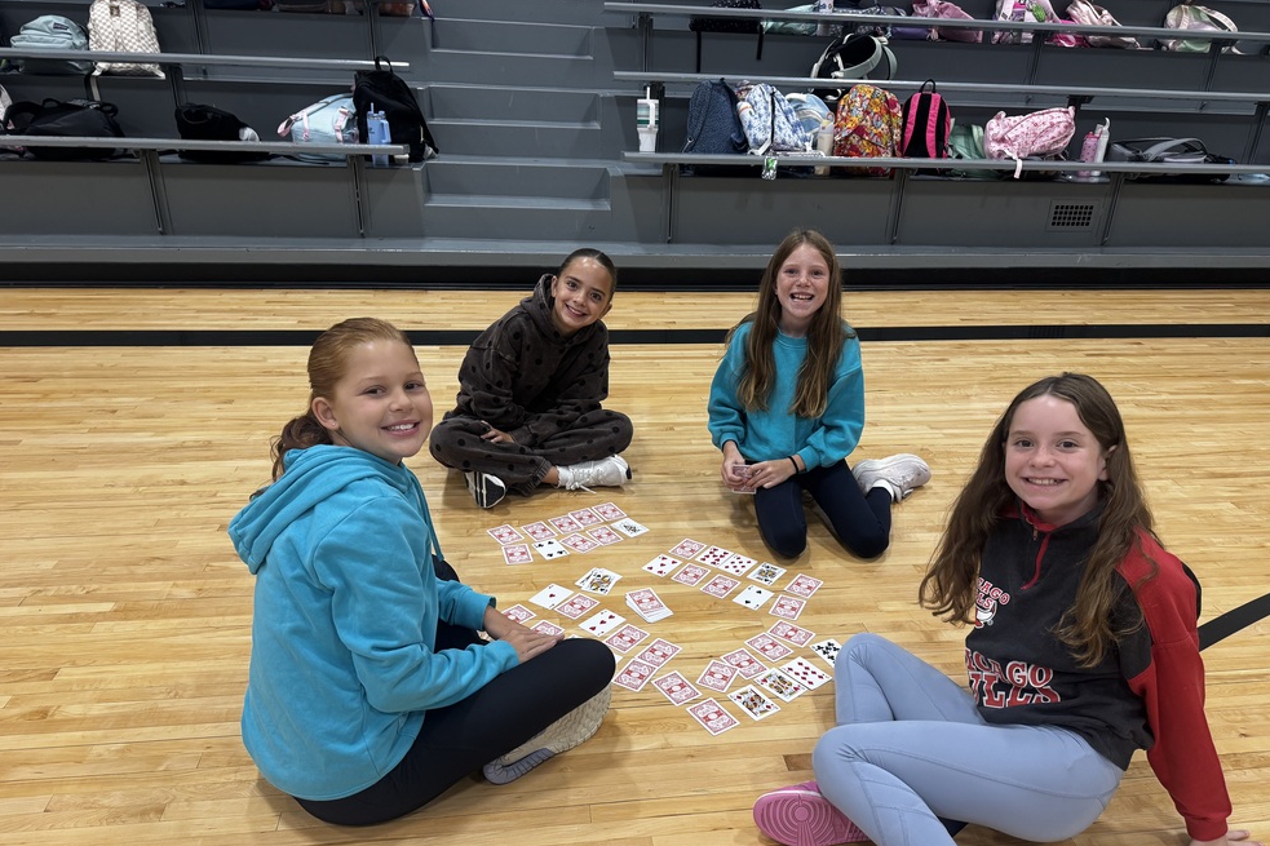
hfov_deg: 69.4
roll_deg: -1.9
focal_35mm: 26
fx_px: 917
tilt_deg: -26.2
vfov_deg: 49.4
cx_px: 658
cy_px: 483
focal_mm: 6.76
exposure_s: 1/120
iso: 160
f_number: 1.78
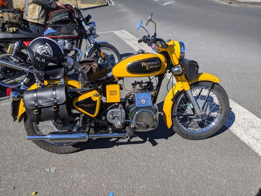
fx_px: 204
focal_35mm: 27
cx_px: 130
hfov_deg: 65.3
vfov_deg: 51.4
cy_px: 98
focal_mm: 4.44
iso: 64
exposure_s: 1/4695
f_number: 1.8
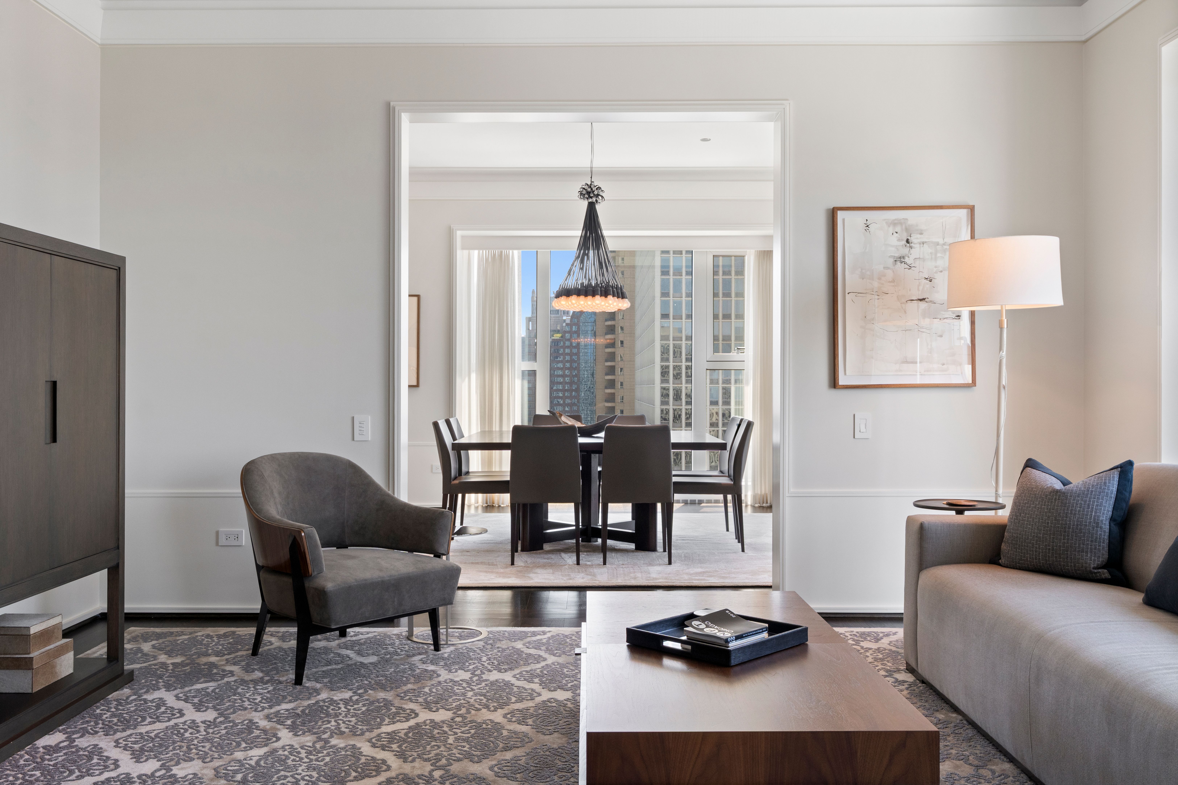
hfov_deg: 61.9
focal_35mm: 30
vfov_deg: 43.6
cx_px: 589
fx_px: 982
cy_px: 392
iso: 320
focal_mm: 20
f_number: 8
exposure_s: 1/13
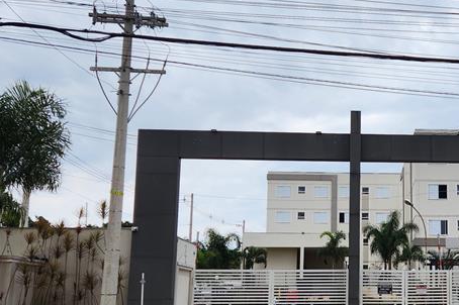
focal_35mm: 54
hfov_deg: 35.0
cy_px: 192
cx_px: 403
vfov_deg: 24.9
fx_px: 688
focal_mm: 5.4
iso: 20
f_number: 1.8
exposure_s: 1/572
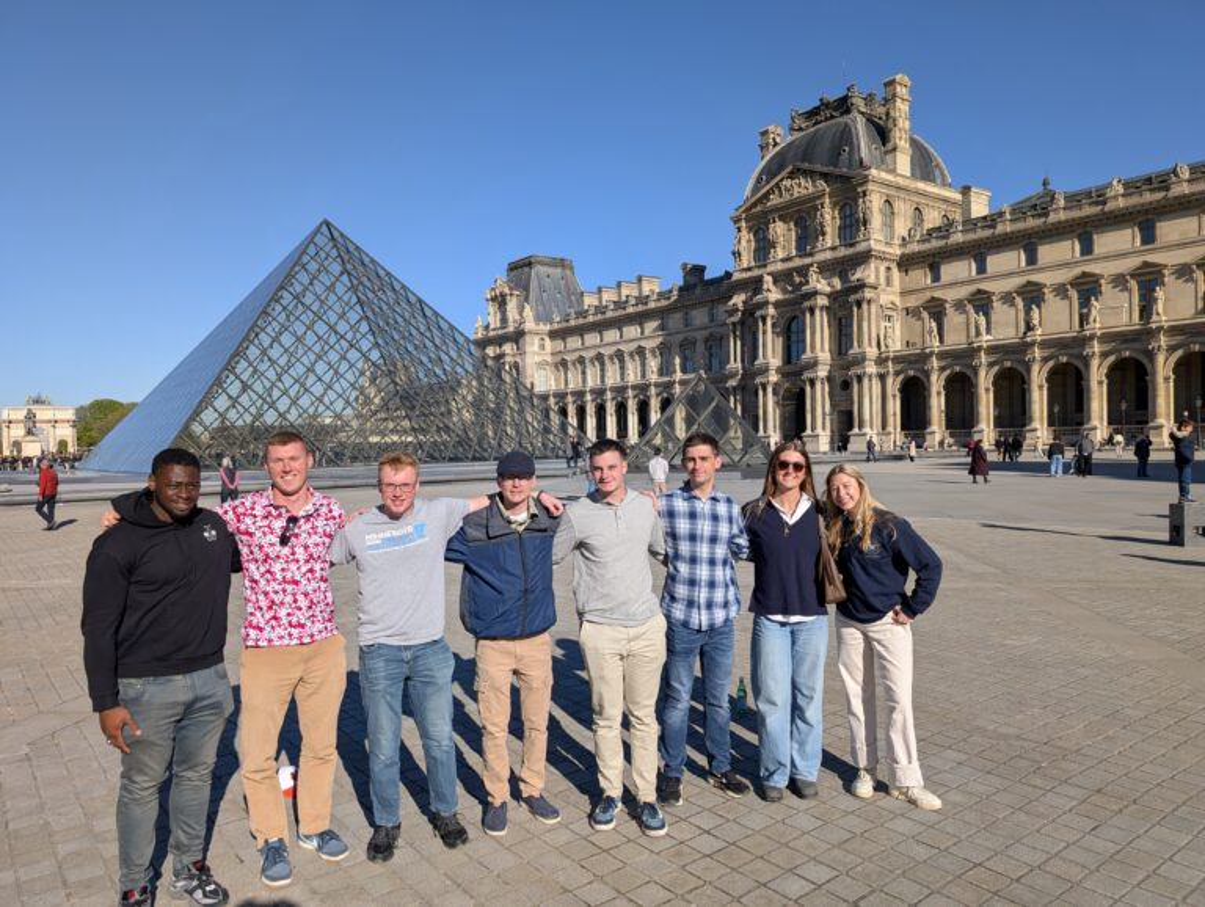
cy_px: 454
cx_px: 602
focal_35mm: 24
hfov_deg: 71.5
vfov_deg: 56.9
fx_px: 836
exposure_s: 1/1212
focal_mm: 6.9
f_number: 1.68
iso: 19
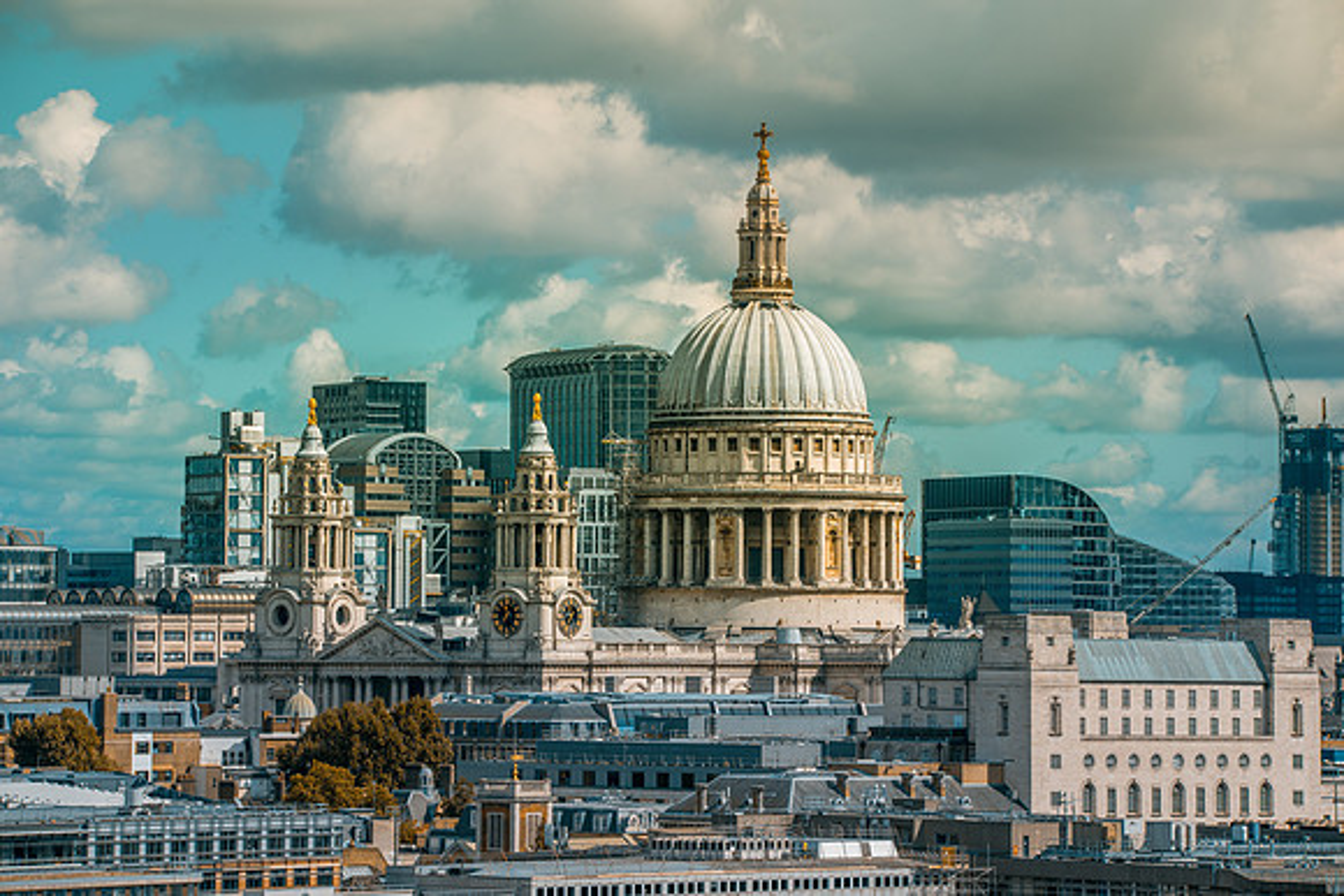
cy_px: 448
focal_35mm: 150
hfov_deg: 13.7
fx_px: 5601
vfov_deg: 9.2
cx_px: 672
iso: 100
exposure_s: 1/500
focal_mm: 150
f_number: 9
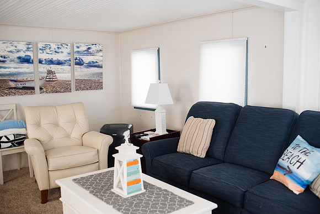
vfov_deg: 37.9
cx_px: 160
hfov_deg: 54.4
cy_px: 107
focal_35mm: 35
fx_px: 311
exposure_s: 1/500
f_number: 2.8
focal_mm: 35
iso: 1000
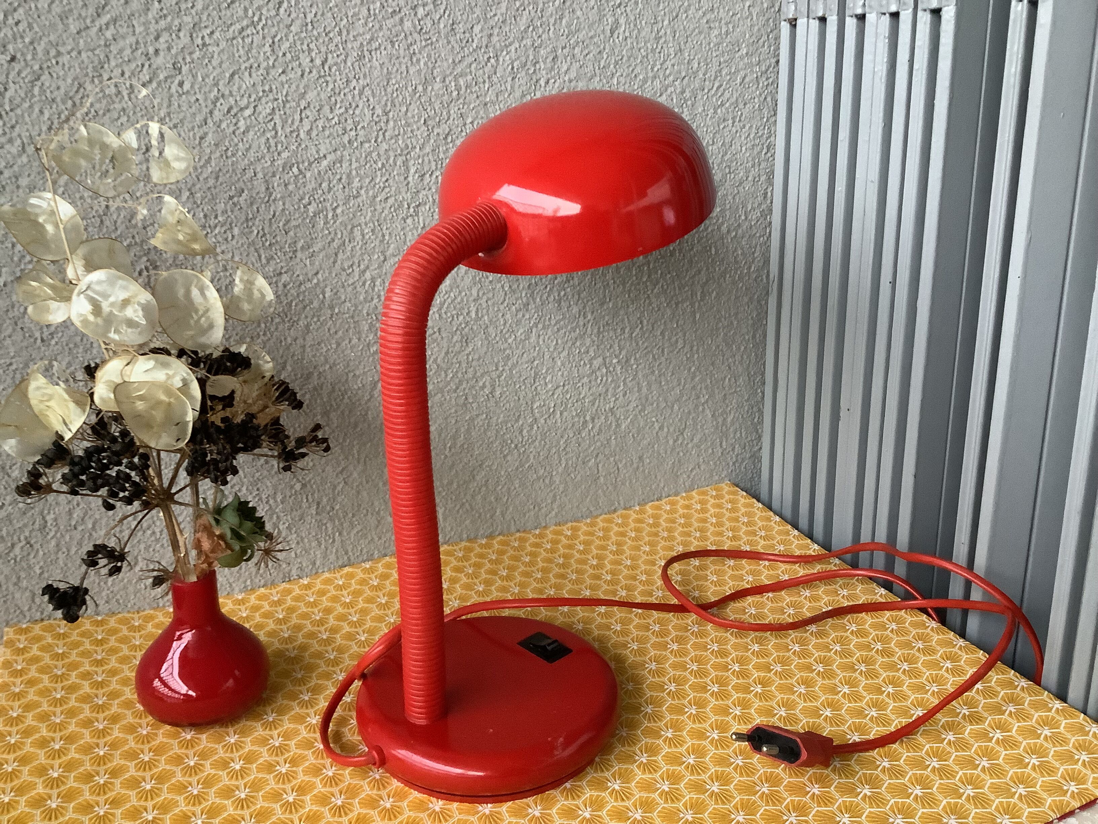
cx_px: 549
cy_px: 412
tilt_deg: -18.5
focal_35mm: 31
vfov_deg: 45.4
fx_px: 983
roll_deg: +0.6
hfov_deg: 58.4
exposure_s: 1/30
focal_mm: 3.3
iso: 400
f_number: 2.4
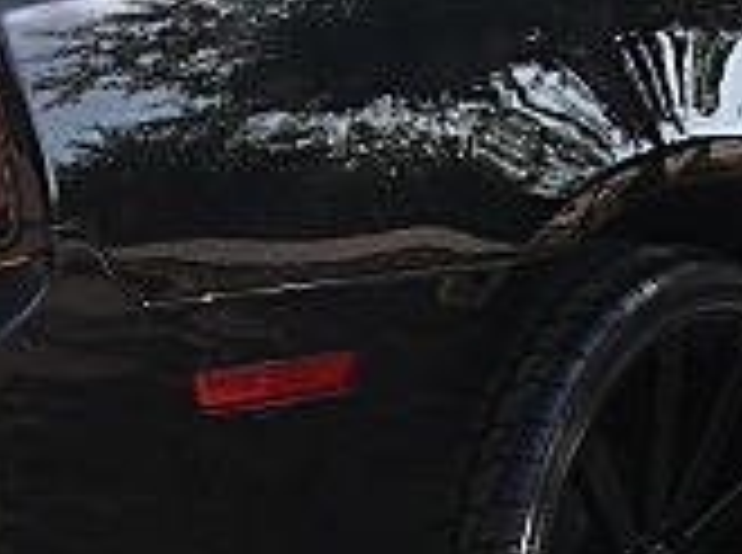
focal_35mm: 140
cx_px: 337
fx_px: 2994
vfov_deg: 10.5
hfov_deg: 14.1
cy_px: 495
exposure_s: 1/125
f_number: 2.8
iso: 50
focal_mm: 6.3
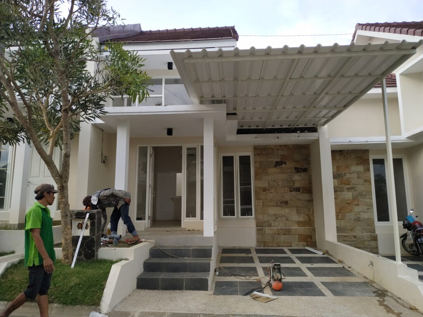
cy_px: 158
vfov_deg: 56.8
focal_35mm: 24
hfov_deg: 71.6
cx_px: 212
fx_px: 293
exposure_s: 1/1166
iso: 250
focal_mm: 3.94
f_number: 1.9
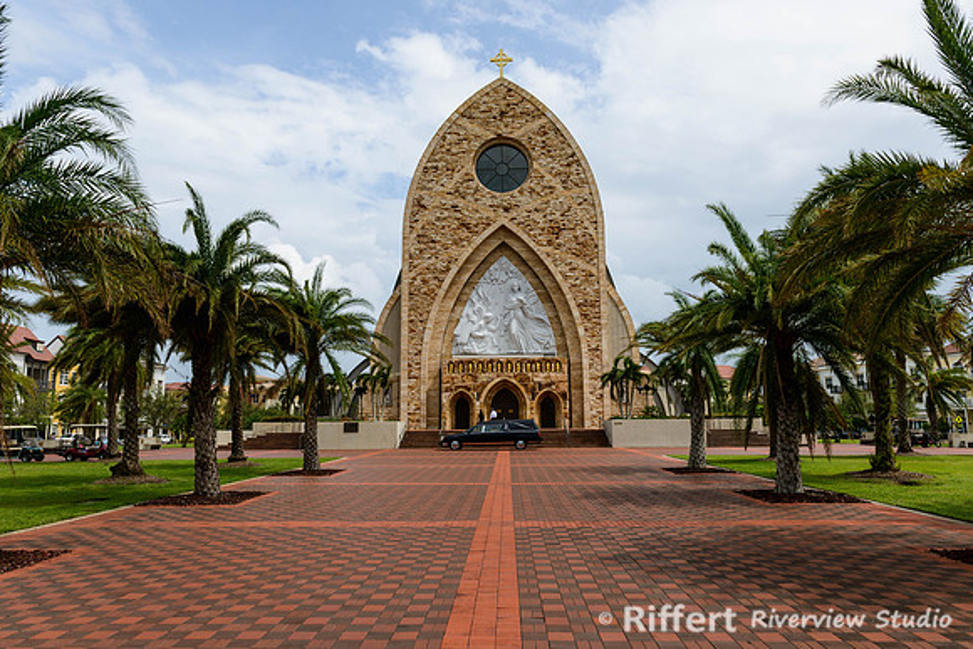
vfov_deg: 52.3
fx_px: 660
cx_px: 486
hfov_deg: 72.8
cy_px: 324
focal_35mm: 24
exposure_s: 1/500
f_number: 7.1
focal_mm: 24
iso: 100
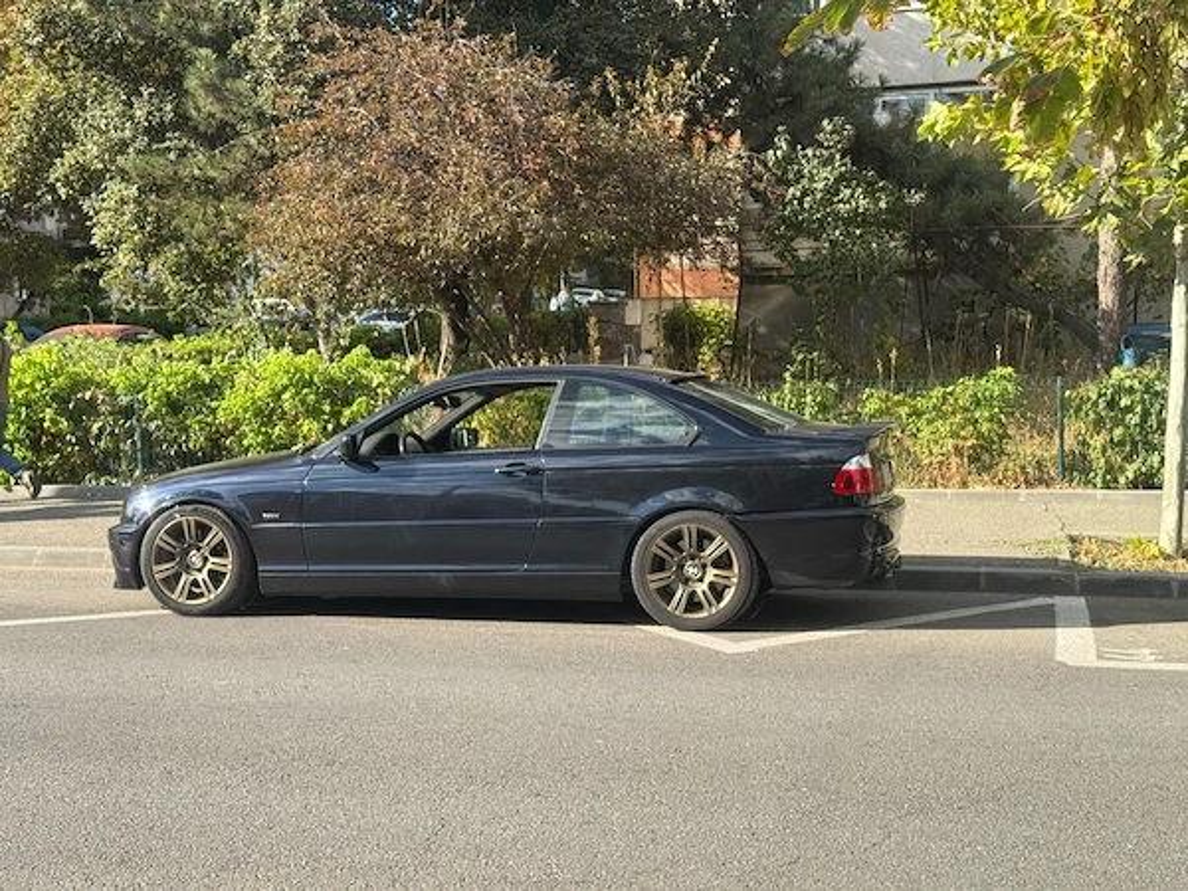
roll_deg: +0.4
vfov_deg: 30.3
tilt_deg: -3.7
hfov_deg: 39.7
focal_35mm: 48
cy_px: 446
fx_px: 1647
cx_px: 594
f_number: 1.78
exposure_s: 1/1193
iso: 64
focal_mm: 6.76
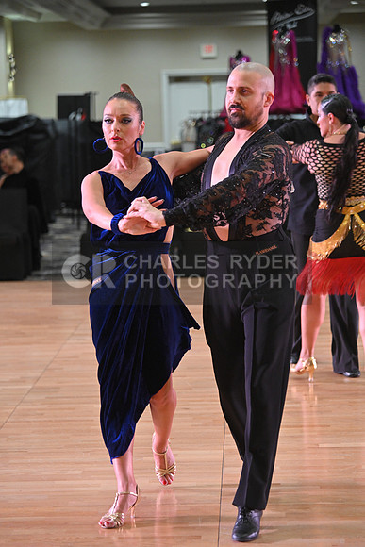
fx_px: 1596
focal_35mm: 105
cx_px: 182
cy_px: 274
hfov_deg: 13.0
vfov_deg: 19.5
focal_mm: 105
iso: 2500
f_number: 4
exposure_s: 1/320
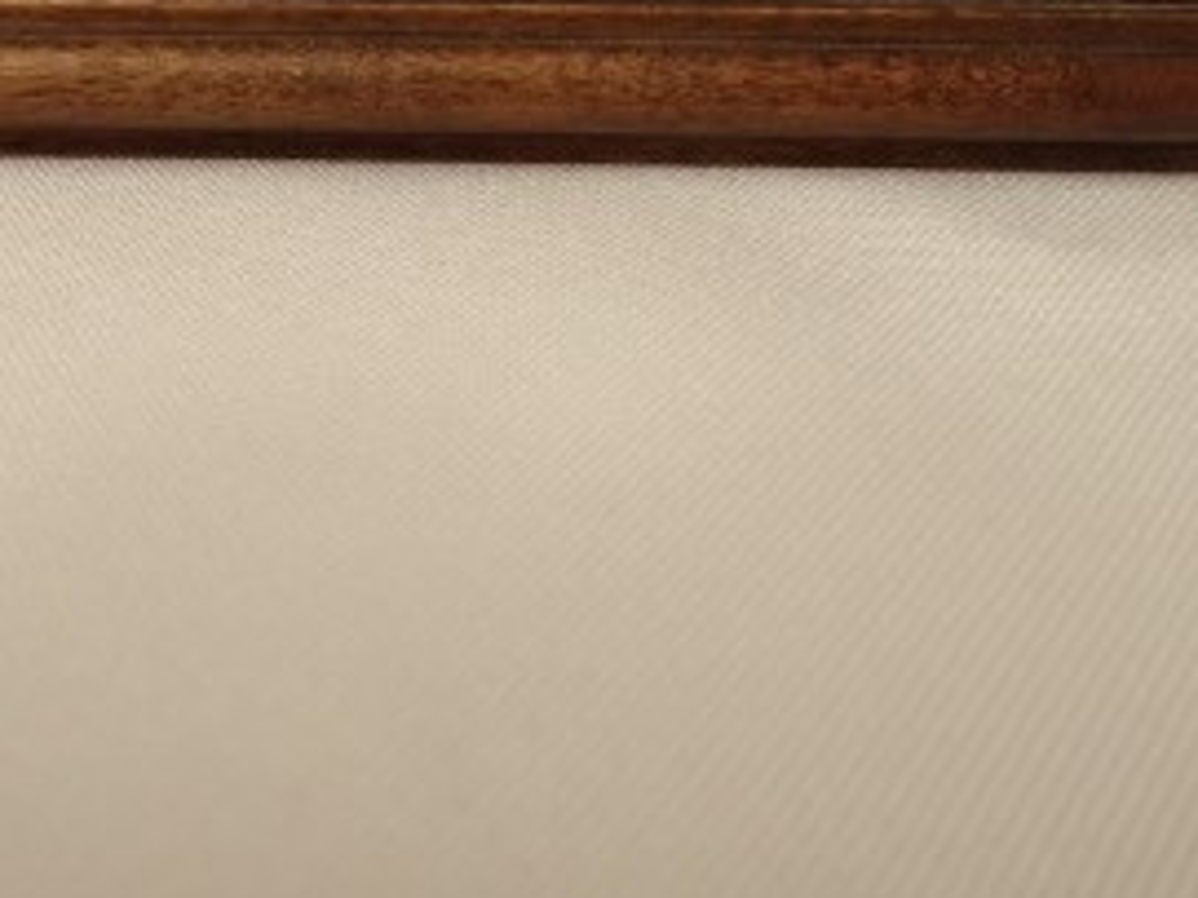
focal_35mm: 59
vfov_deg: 23.0
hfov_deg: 31.7
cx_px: 212
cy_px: -137
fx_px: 2041
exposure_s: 1/30
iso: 250
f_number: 2
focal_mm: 4.5
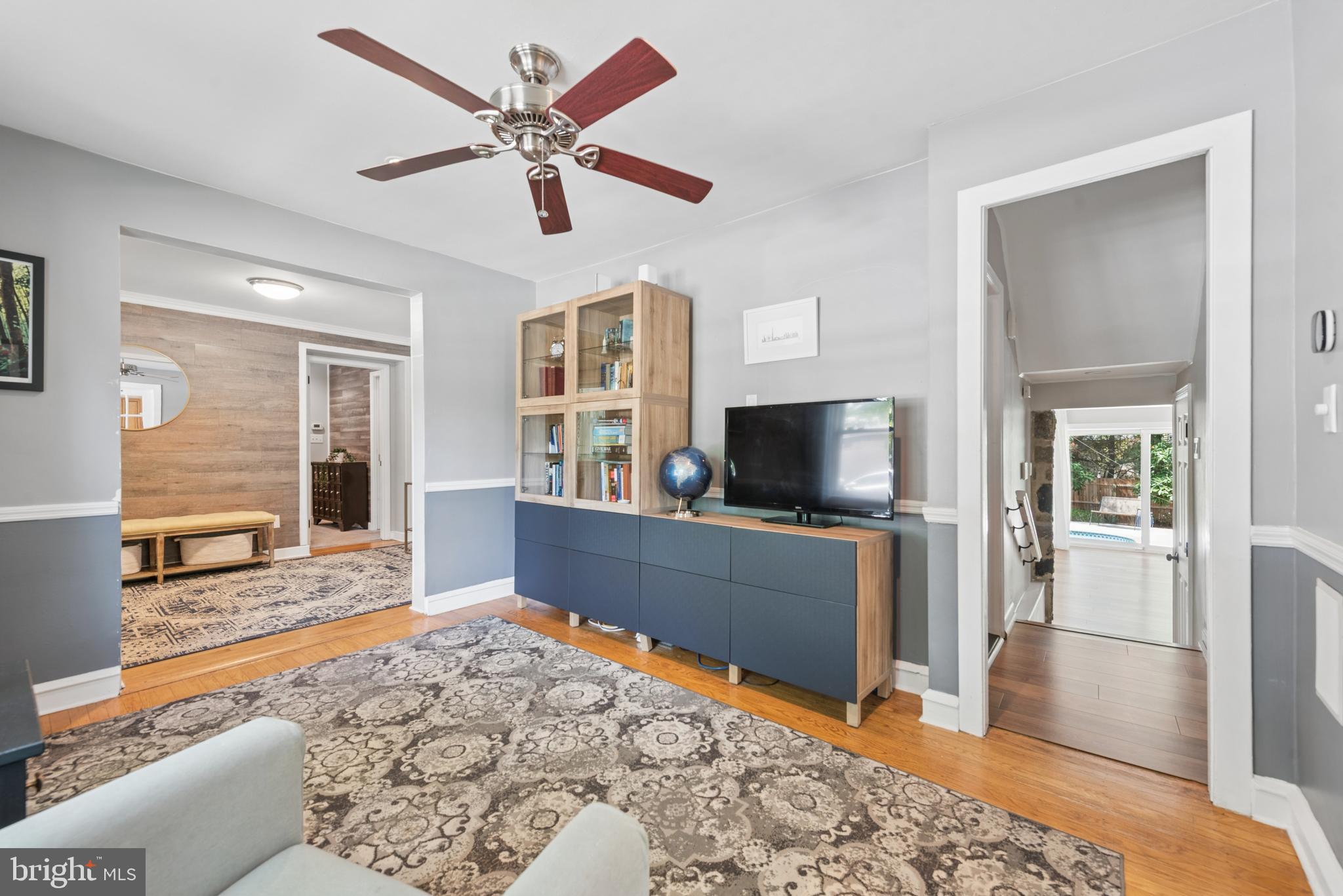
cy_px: 448
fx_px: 522
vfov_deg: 81.3
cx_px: 672
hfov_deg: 104.2
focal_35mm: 14
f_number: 9
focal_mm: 14
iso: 250
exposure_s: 1/6
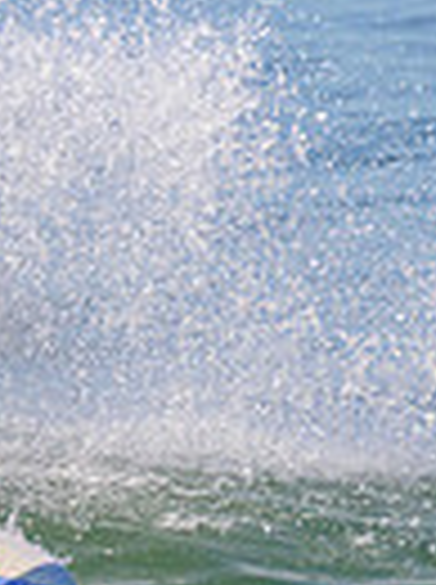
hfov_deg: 0.5
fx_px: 55046
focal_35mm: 3267
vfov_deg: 0.6
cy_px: 216
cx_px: -613
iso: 560
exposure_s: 1/2000
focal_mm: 620
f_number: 11
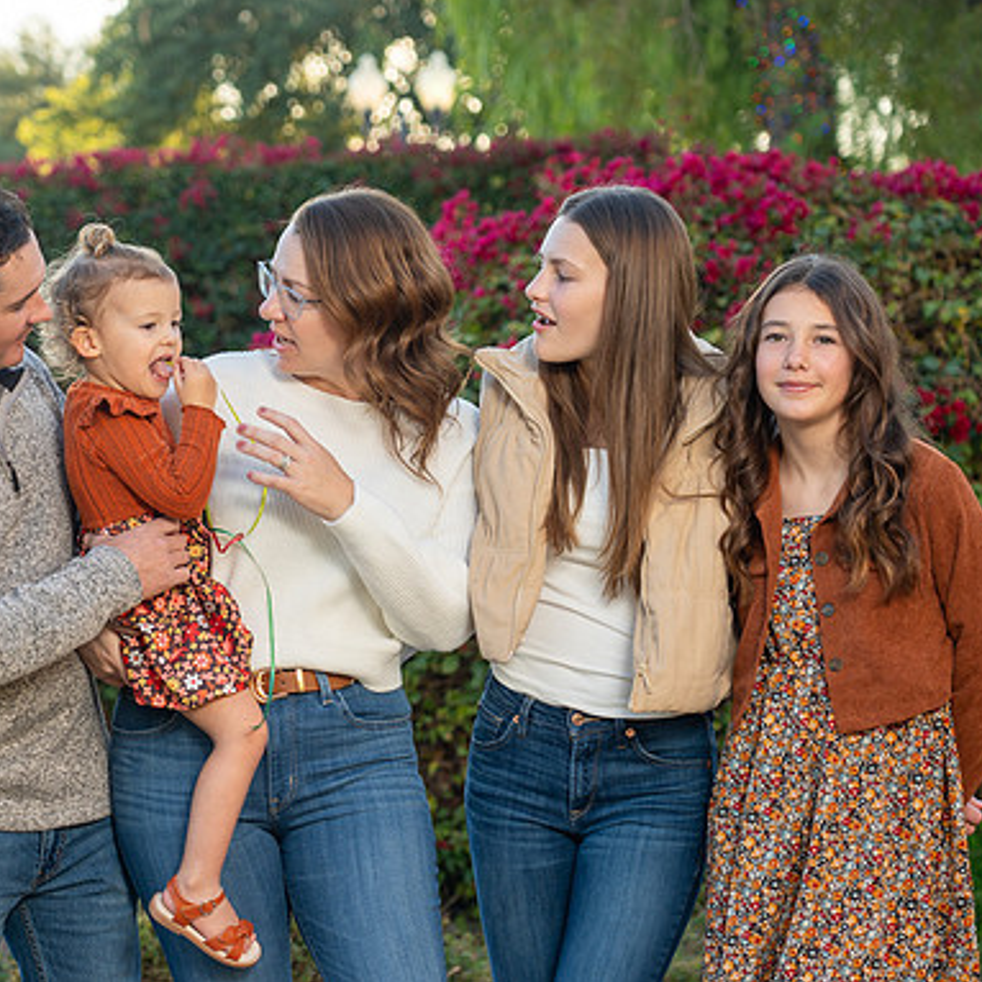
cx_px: 349
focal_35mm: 94
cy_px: 488
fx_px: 3017
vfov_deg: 18.5
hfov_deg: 18.4
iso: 160
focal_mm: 73
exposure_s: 1/200
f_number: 4
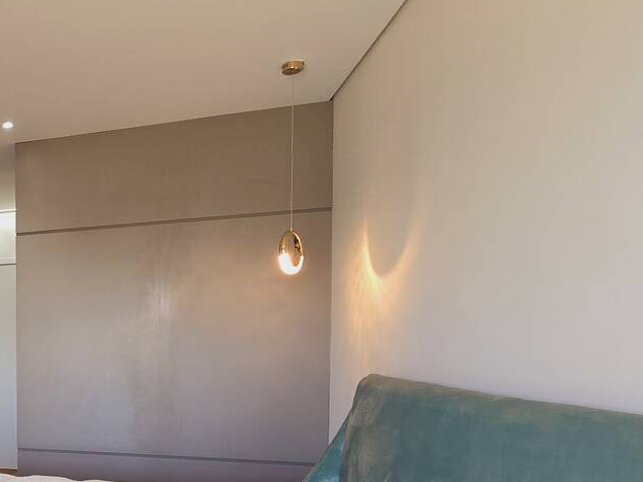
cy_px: 363
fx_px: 557
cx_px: -94
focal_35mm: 30
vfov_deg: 45.2
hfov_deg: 43.3
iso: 64
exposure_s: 1/60
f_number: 2.2
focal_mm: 2.2
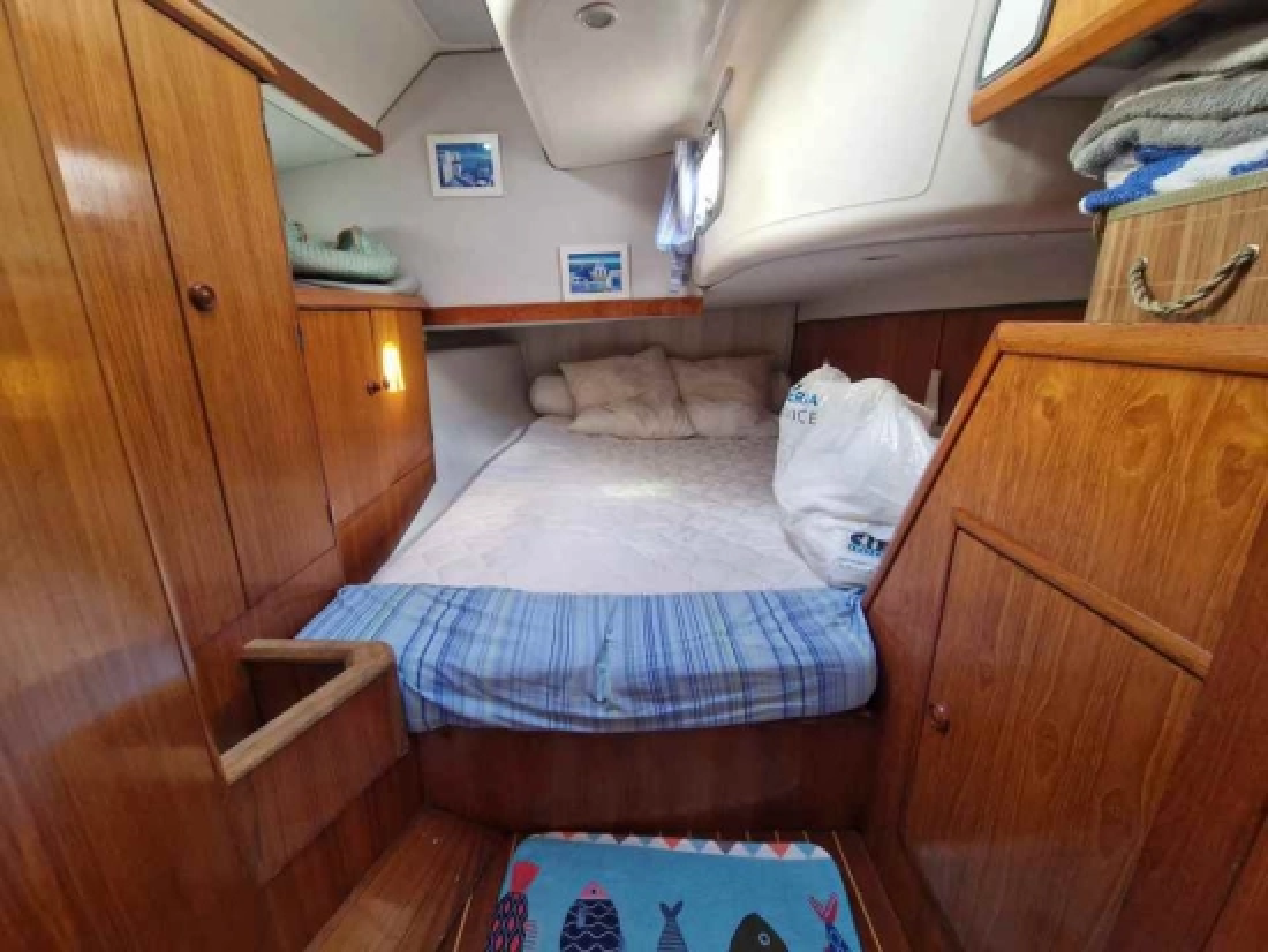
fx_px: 476
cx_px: 634
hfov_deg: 106.2
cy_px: 476
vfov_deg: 90.0
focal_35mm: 13
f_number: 2.2
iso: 320
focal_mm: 2.2
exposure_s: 1/50
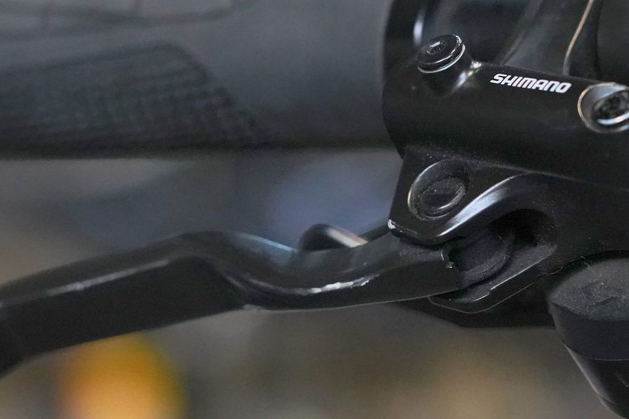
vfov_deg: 5.8
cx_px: 314
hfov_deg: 8.8
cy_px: 209
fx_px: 4106
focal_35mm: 235
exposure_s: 1/200
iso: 6400
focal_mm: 105
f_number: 5
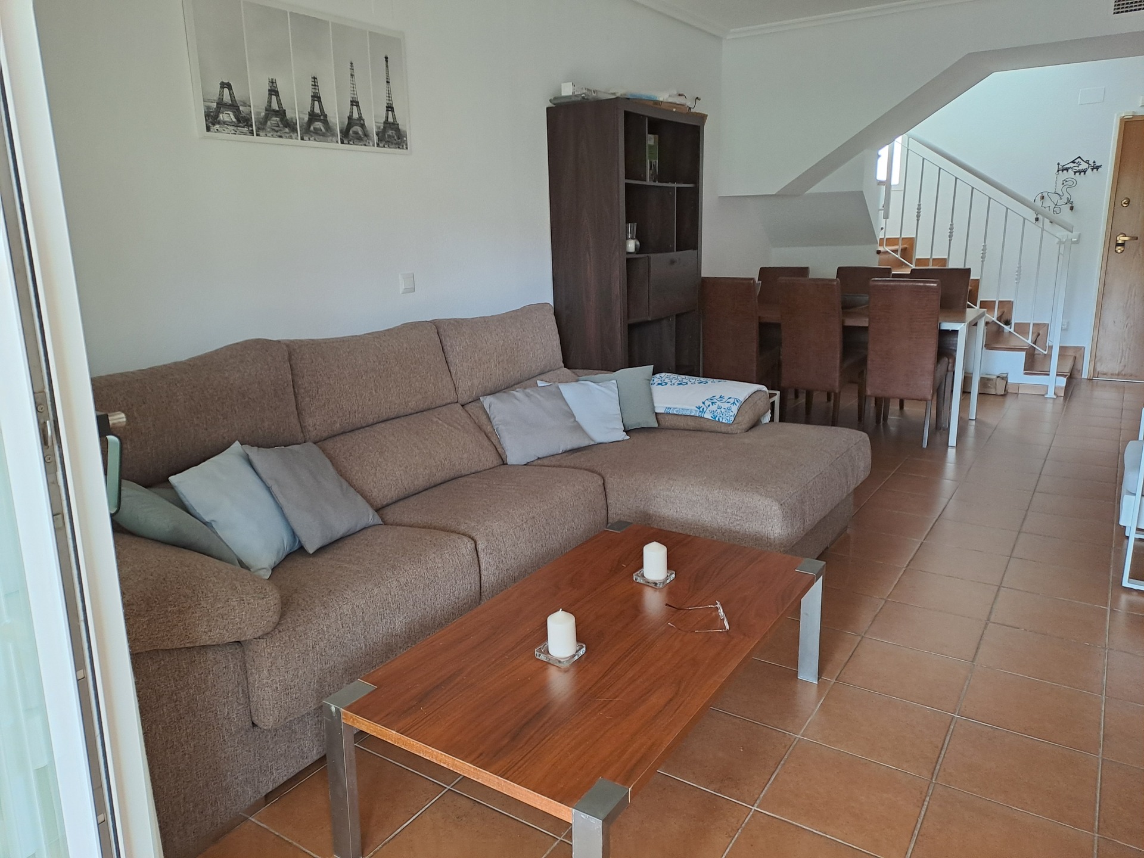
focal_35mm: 25
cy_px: 429
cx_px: 572
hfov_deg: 69.4
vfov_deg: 54.9
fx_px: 826
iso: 100
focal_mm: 4.65
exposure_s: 1/50
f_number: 1.8
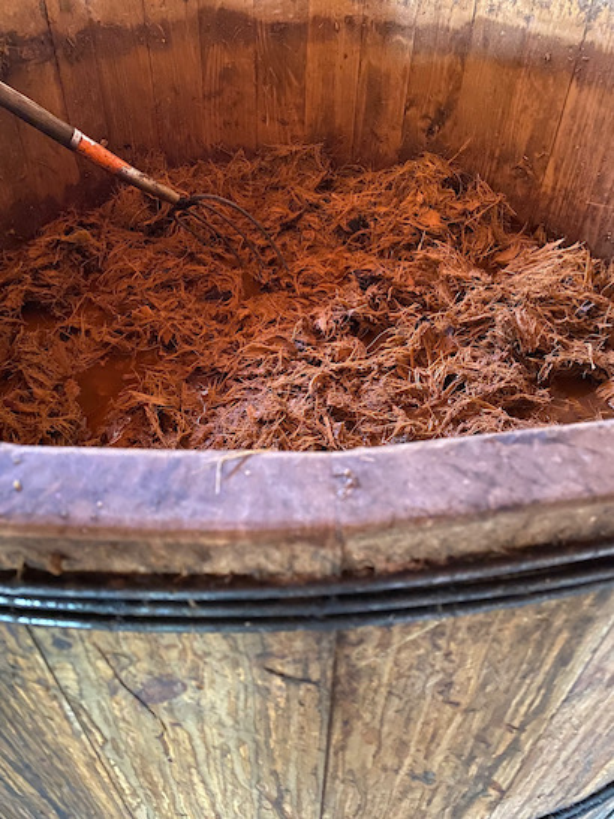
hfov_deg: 53.0
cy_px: 410
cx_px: 307
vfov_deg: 67.3
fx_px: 615
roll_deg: -2.3
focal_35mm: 26
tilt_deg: -42.2
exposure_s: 1/25
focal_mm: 4.25
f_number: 1.8
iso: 1000
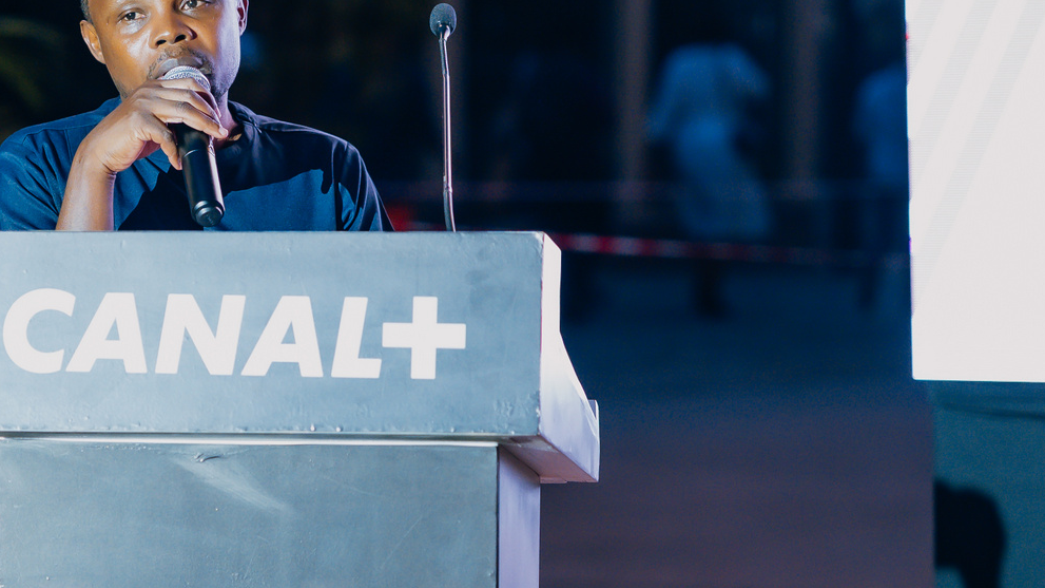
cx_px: 249
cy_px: 332
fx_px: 6289
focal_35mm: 227
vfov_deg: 5.3
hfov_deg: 9.5
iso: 1600
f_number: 2.8
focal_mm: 105
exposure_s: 1/125
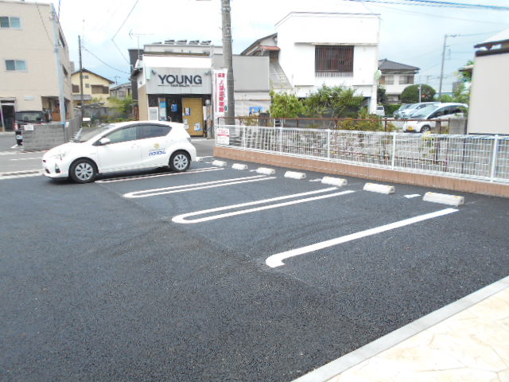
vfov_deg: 53.1
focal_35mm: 26
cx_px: 254
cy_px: 191
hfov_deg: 67.3
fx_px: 382
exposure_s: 1/500
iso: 80
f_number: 3.2
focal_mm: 4.6
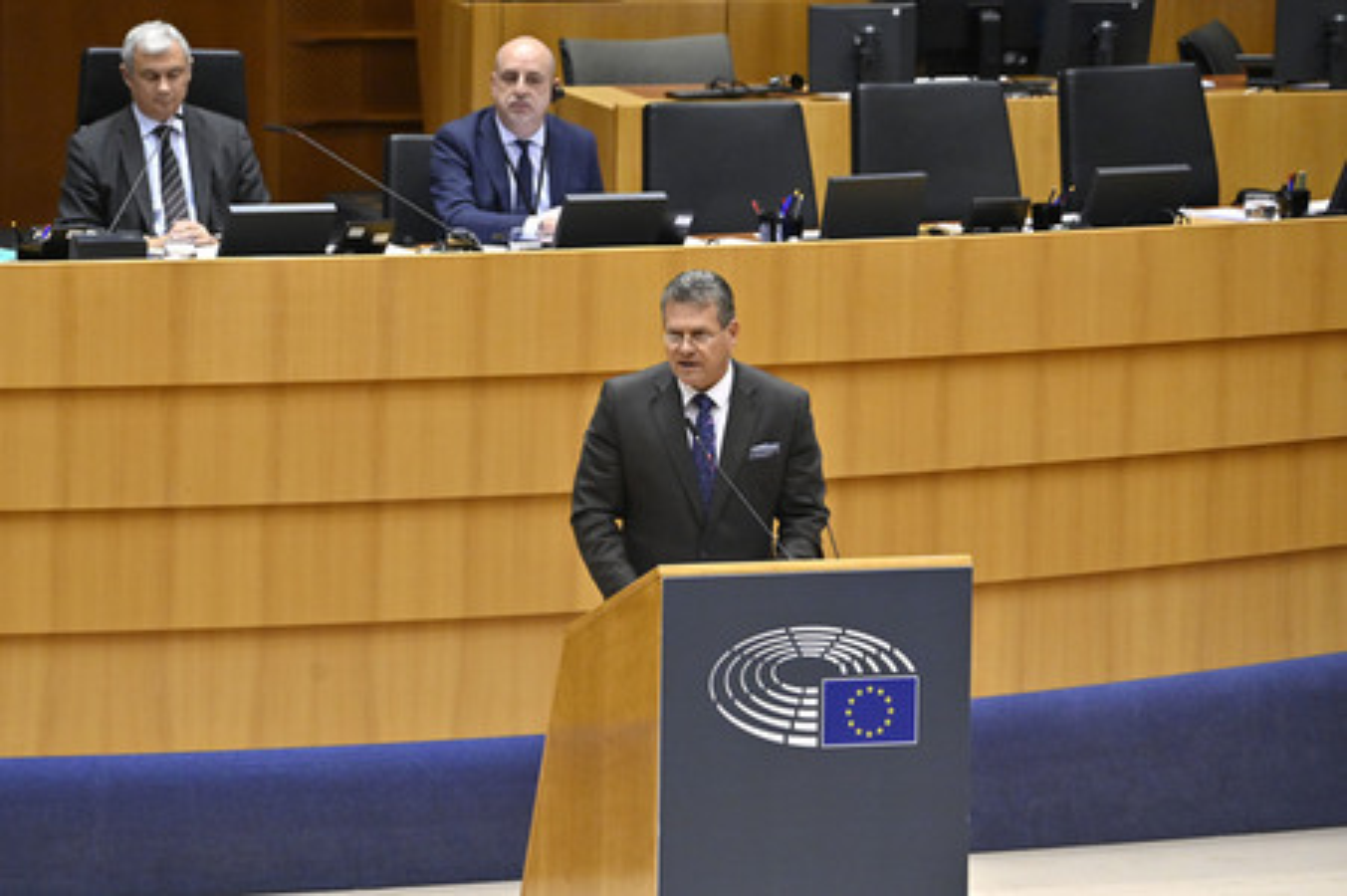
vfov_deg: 4.6
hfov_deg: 6.9
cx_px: 674
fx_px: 11216
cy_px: 448
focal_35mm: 300
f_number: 5.6
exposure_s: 1/640
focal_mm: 300
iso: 4000
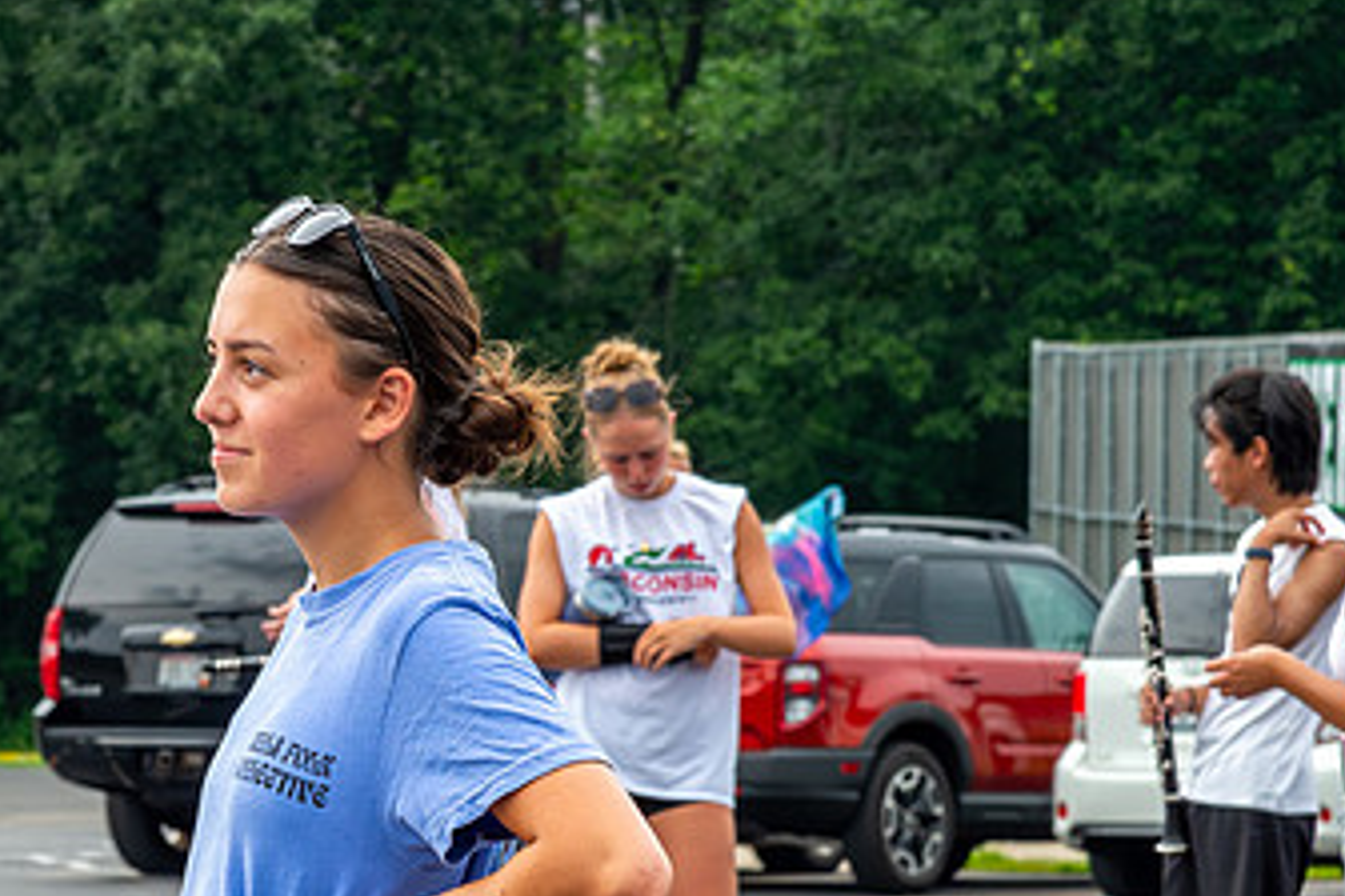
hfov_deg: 6.8
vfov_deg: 4.5
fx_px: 11357
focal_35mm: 304
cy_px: 671
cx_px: 337
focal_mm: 120
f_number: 13
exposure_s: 1/250
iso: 1250
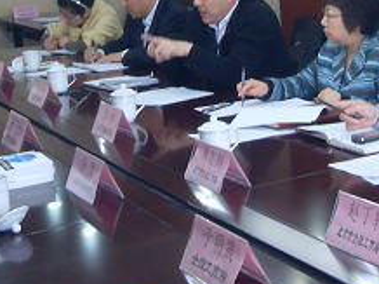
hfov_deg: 22.3
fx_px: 930
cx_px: 370
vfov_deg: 16.9
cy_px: -10
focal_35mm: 85
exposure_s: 1/20
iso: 200
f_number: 2.8
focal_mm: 6.3
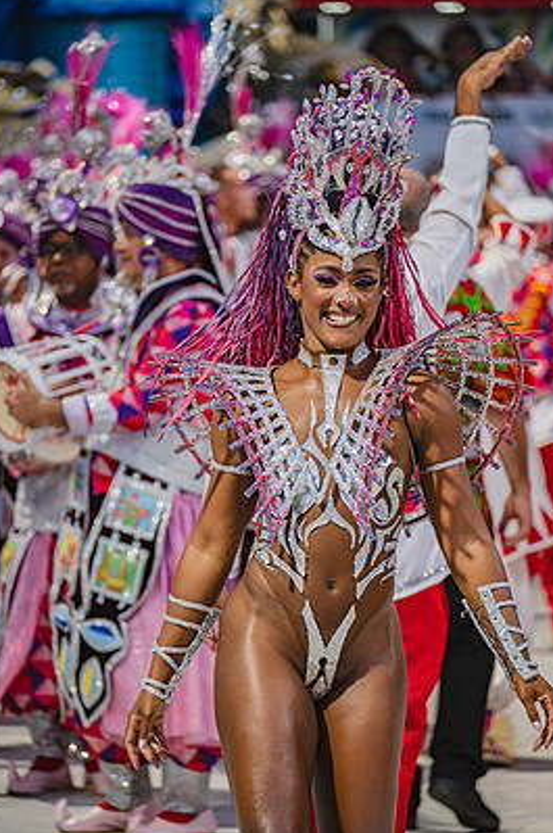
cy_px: 445
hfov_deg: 5.8
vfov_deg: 8.7
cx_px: 264
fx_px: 5475
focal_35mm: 237
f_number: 5.6
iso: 800
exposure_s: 1/250
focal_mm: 210
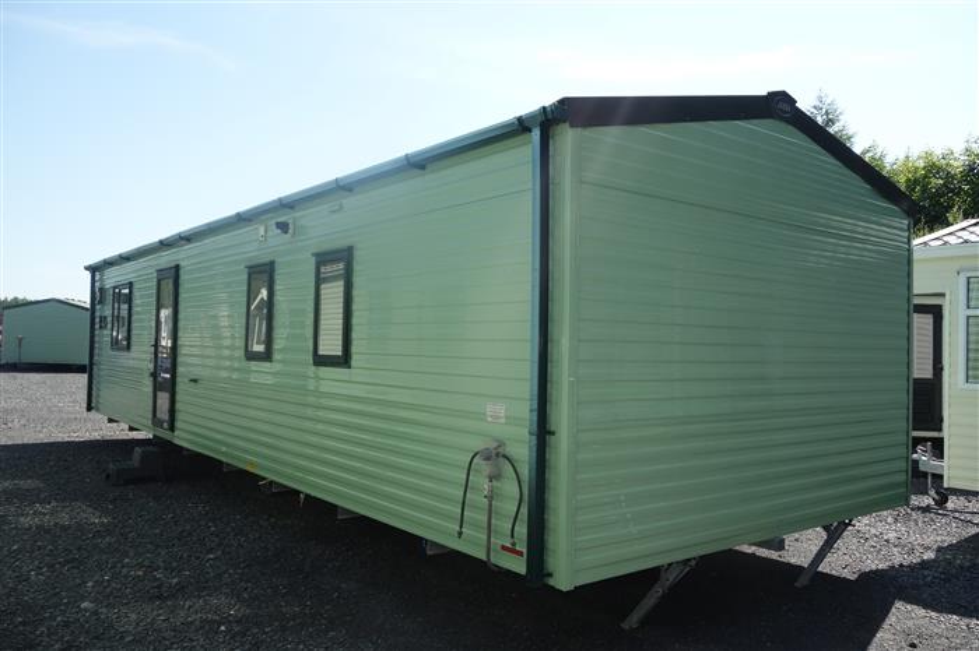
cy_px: 326
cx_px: 490
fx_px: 761
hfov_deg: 65.5
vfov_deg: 46.4
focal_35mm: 28
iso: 250
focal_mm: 10.4
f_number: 5.6
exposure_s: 1/500
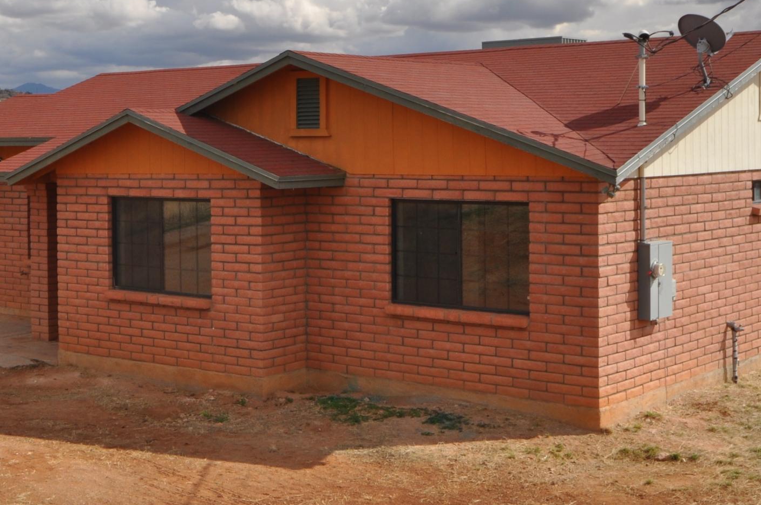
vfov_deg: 21.1
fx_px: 1351
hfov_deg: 31.2
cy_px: 161
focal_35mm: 64
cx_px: 240
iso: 200
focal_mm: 20
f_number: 14
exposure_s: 1/200
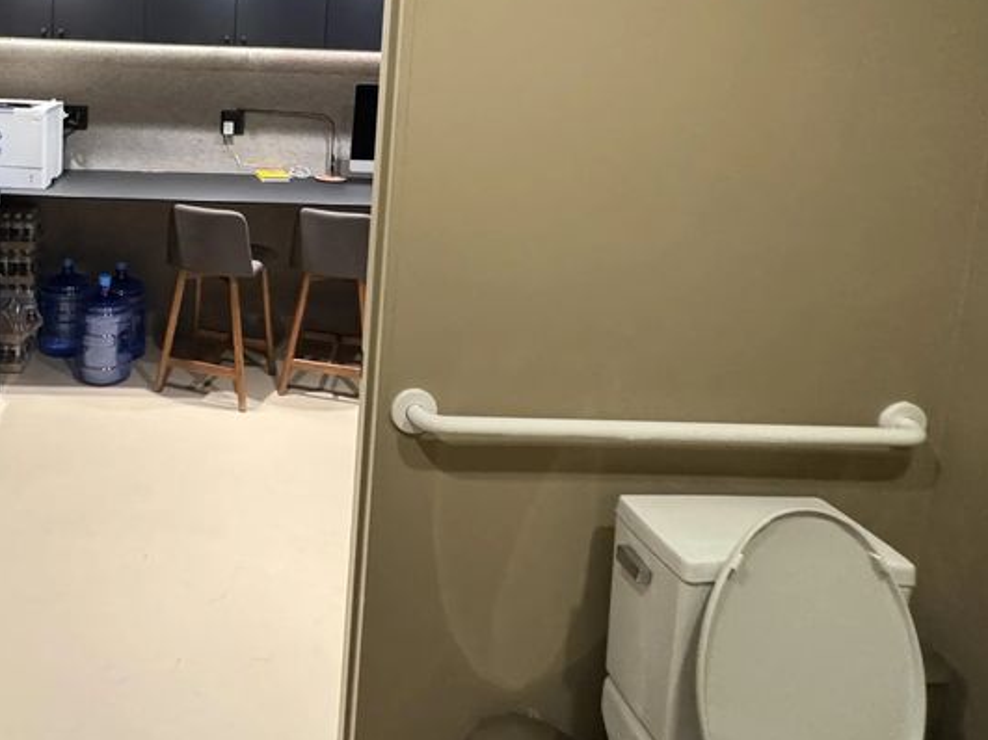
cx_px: 205
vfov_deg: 48.6
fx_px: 770
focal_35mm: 27
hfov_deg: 60.4
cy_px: 152
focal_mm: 2.22
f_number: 2.2
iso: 500
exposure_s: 1/60
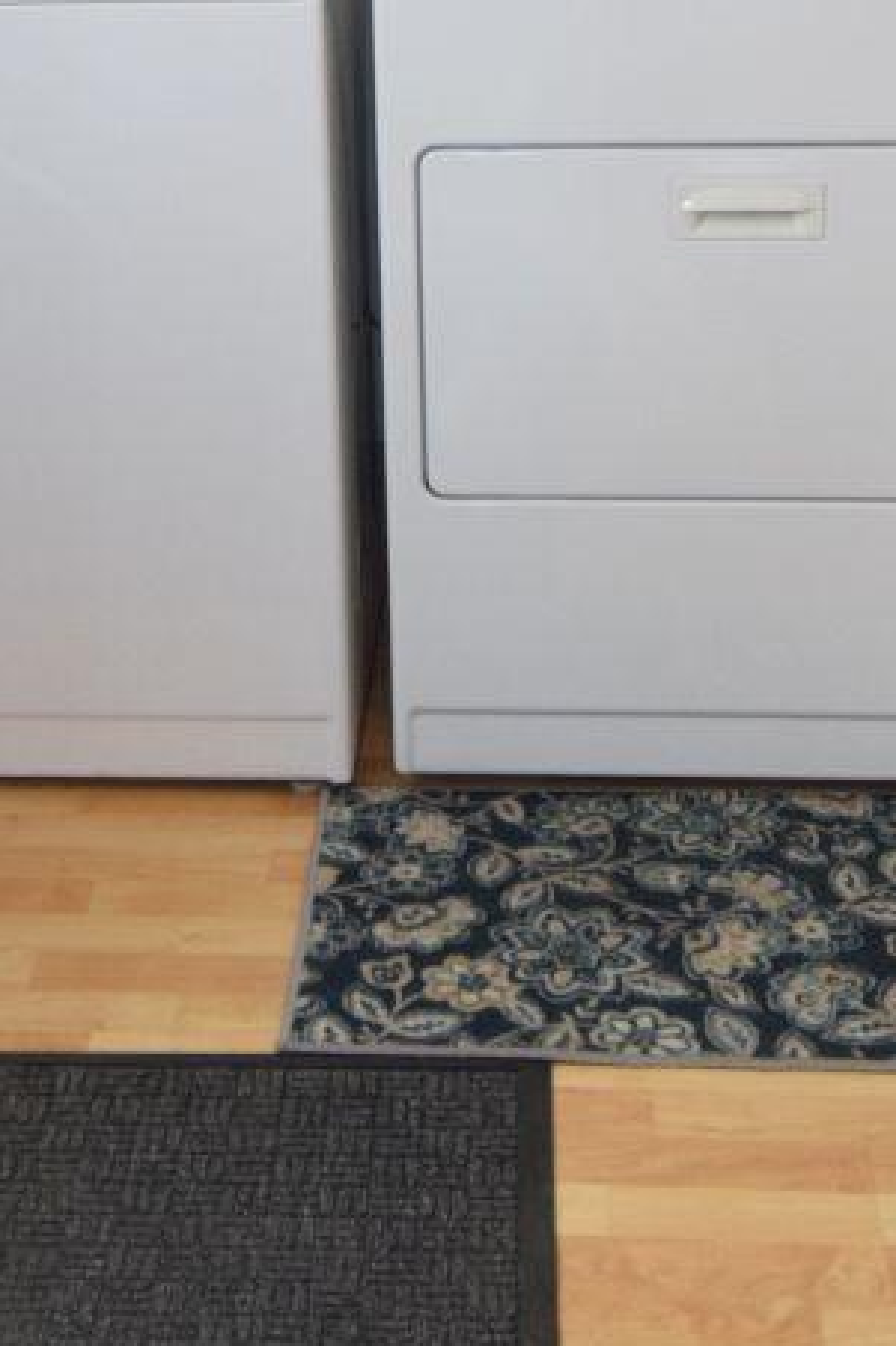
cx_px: 339
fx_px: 2789
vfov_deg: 26.3
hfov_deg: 18.2
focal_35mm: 75
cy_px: 161
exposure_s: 1/100
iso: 800
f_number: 5
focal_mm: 15
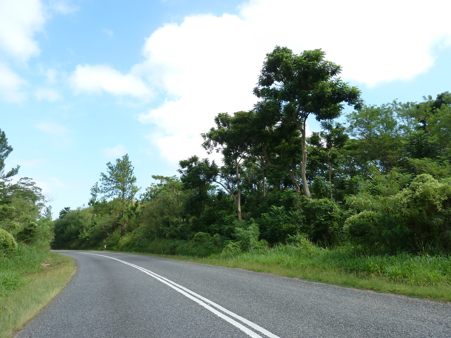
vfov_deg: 54.9
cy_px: 169
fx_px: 326
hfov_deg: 69.4
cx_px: 226
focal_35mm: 25
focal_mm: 4.1
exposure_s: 1/250
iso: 80
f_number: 4
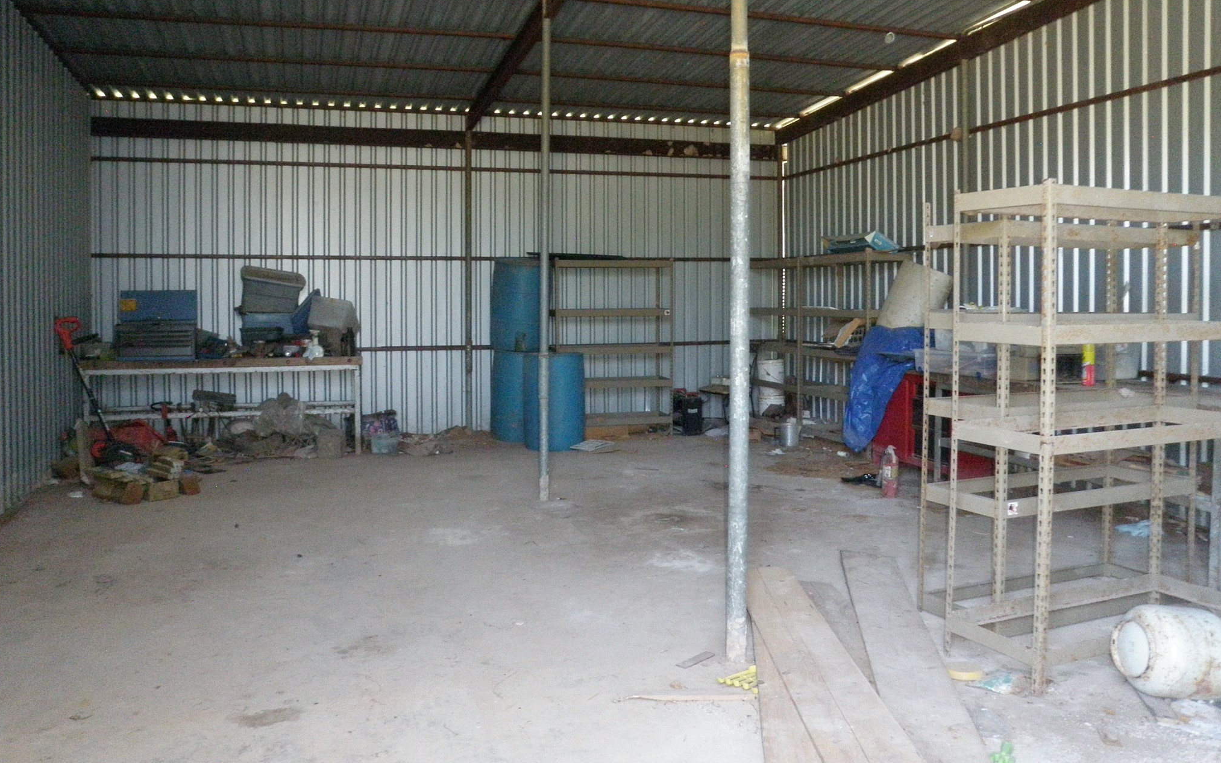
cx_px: 609
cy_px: 329
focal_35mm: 30
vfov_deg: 41.7
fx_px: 998
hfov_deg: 62.9
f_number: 3.5
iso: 500
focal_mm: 5
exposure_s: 1/30
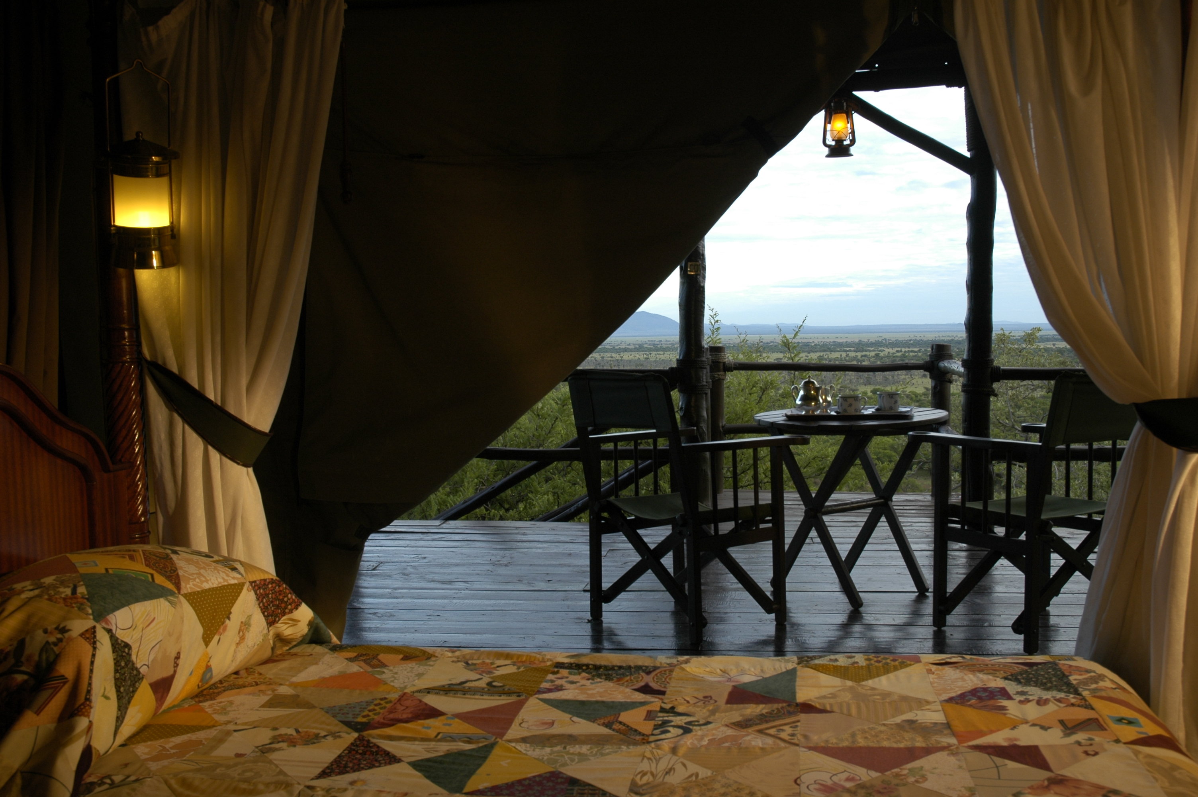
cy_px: 398
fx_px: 1247
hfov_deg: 51.3
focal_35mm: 38
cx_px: 599
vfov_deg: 35.4
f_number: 7.1
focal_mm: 25
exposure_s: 1/50
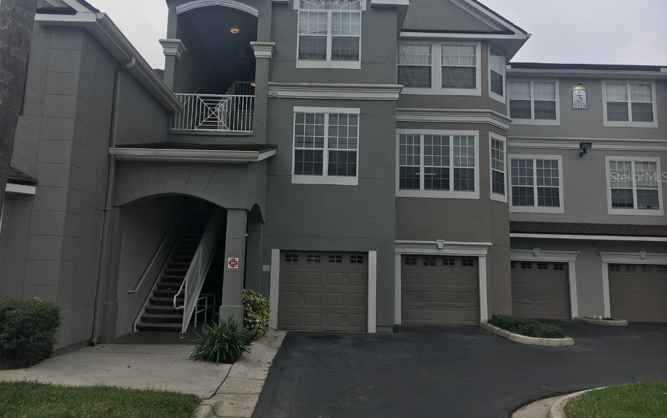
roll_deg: -2.3
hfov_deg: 61.2
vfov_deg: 40.5
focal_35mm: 31
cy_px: 176
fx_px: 564
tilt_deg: +8.5
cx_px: 335
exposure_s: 1/938
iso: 25
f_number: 2.2
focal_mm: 4.15
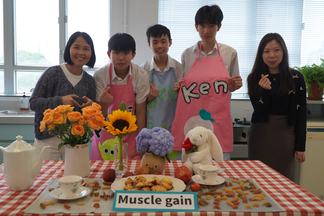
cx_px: 162
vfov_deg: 37.9
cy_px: 108
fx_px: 315
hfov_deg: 54.4
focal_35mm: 35
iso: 2500
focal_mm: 35
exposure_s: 1/500
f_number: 5.6
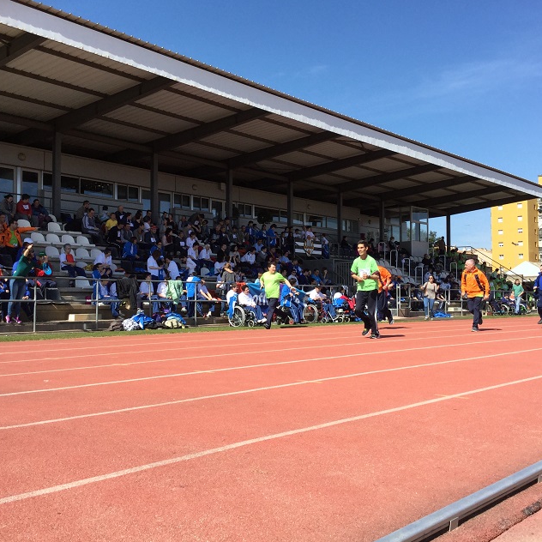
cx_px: 264
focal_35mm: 39
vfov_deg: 42.8
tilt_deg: +0.2
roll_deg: -0.1
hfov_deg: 42.8
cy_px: 269
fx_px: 691
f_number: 2.4
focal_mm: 3.3
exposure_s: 1/970
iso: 25
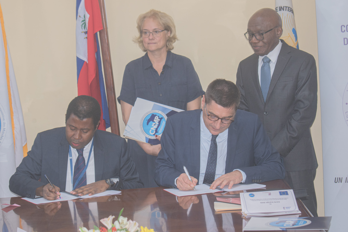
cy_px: 116
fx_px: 797
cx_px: 174
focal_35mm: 82
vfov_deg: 16.6
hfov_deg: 24.6
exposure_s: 1/50
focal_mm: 55
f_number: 5.6
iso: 250
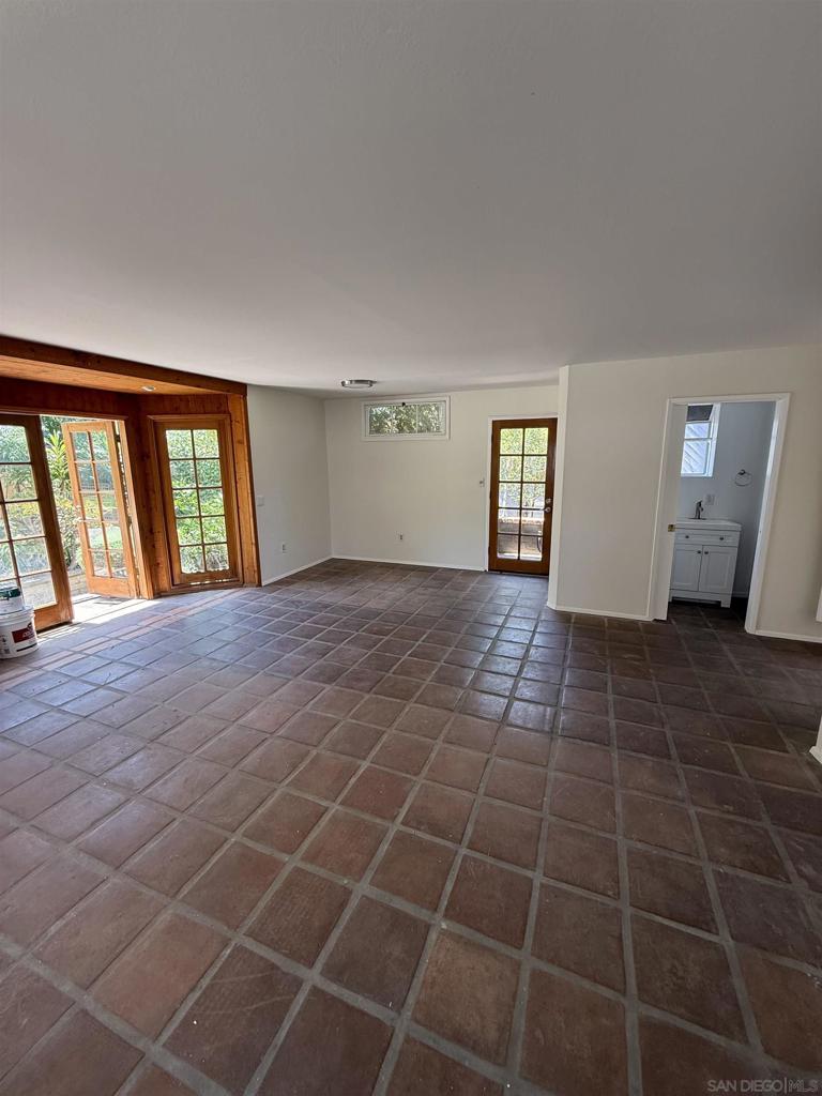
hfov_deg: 85.7
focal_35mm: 14
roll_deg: -0.2
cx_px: 411
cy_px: 548
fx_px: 443
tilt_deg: -10.8
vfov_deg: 102.1
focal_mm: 2.22
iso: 125
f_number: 2.2
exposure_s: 1/99
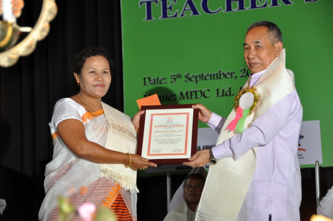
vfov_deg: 13.0
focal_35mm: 105
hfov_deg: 19.5
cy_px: 110
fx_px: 970
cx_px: 166
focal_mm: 70
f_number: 5
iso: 800
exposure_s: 1/60
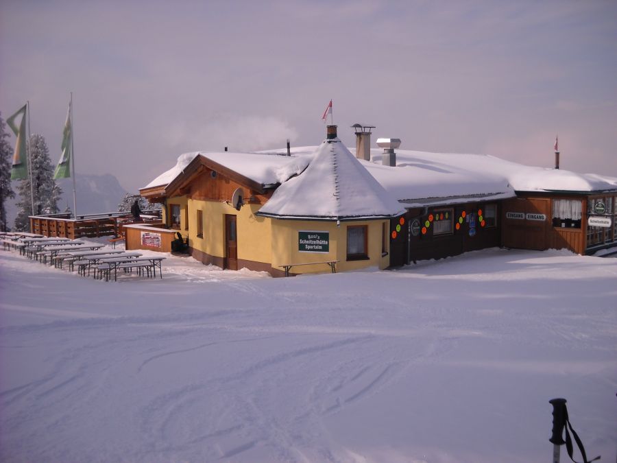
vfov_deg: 35.1
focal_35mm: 41
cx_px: 308
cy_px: 232
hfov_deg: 45.8
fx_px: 731
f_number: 5.5
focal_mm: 6.72
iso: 64
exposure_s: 1/770
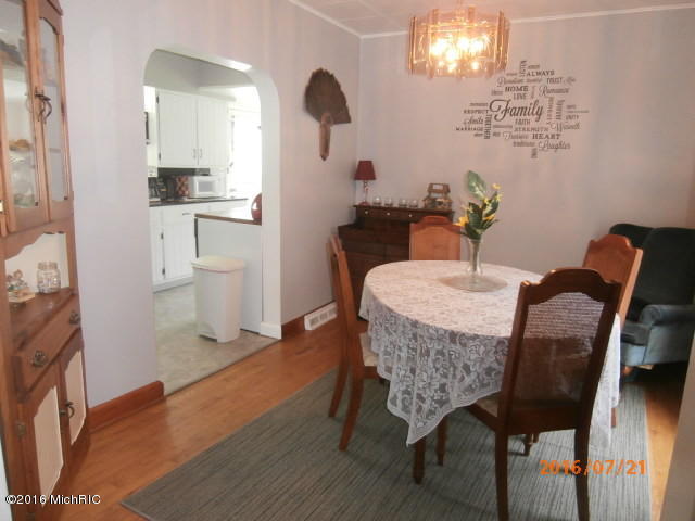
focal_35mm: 24
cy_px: 260
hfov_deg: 71.6
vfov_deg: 56.8
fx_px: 482
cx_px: 348
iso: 200
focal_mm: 4.2
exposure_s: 1/30
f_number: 3
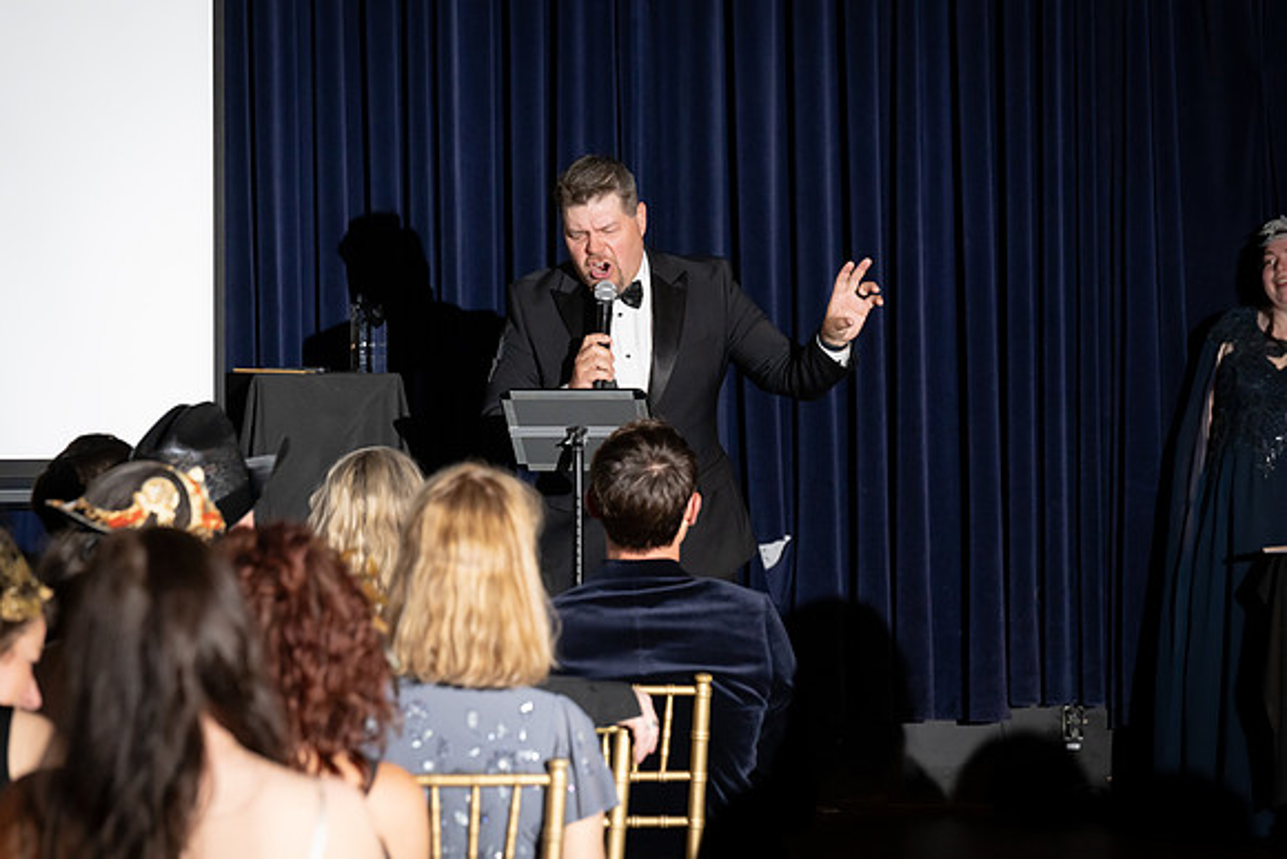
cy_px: 430
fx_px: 4970
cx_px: 644
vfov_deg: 9.9
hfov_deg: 14.8
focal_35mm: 139
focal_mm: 139
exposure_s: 1/200
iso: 2500
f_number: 5
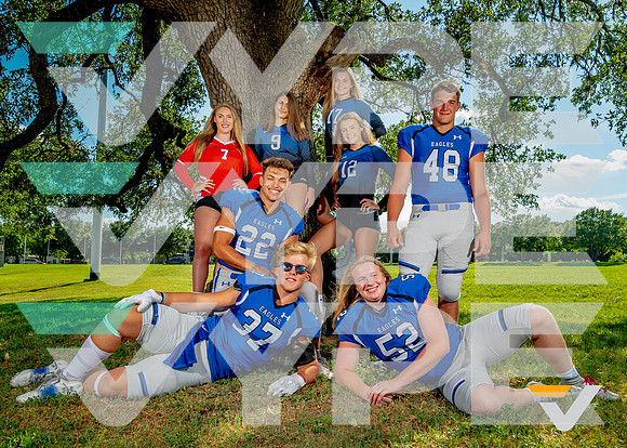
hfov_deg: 58.8
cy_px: 238
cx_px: 317
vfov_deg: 43.8
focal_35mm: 31
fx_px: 556
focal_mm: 28
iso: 100
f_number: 8
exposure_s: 1/125
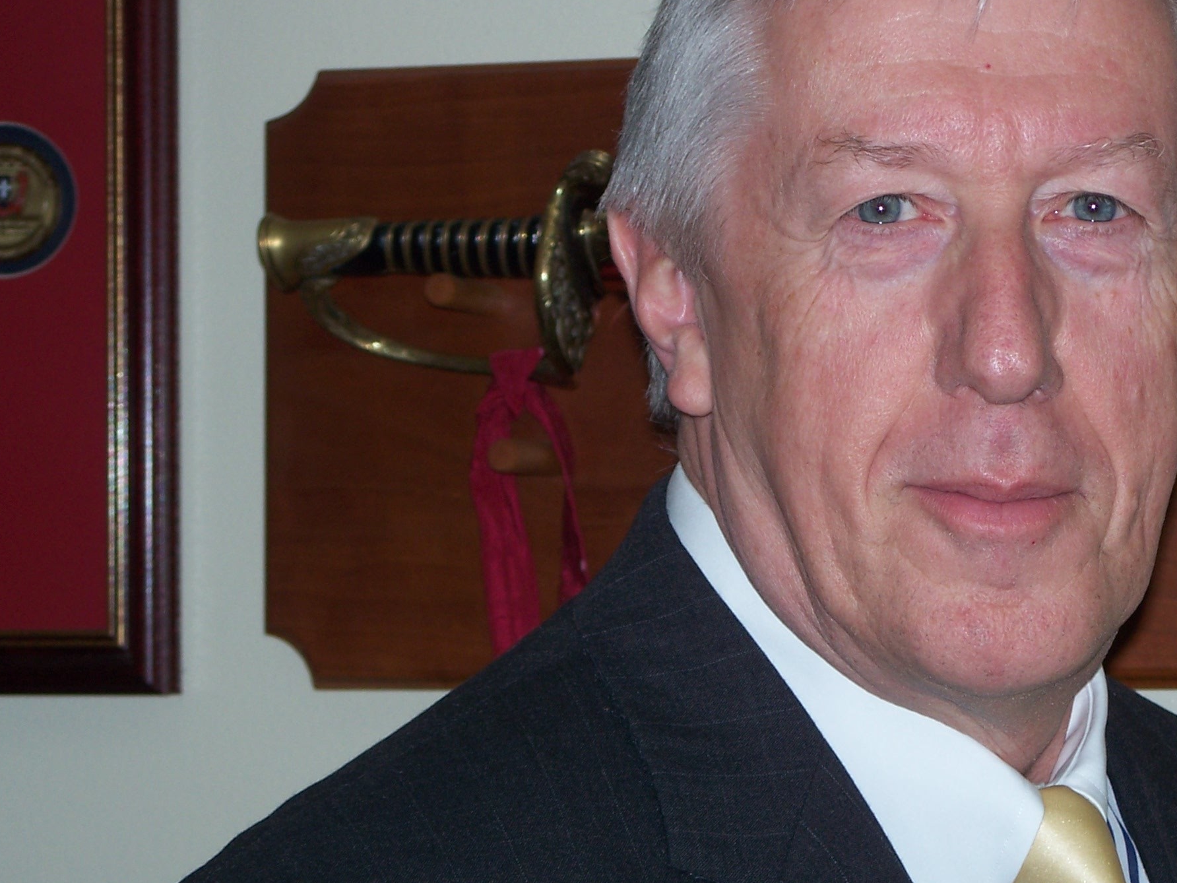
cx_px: 940
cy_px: 394
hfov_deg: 13.1
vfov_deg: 9.9
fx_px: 5100
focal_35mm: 150
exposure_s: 1/125
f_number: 3.6
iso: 80
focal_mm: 17.3
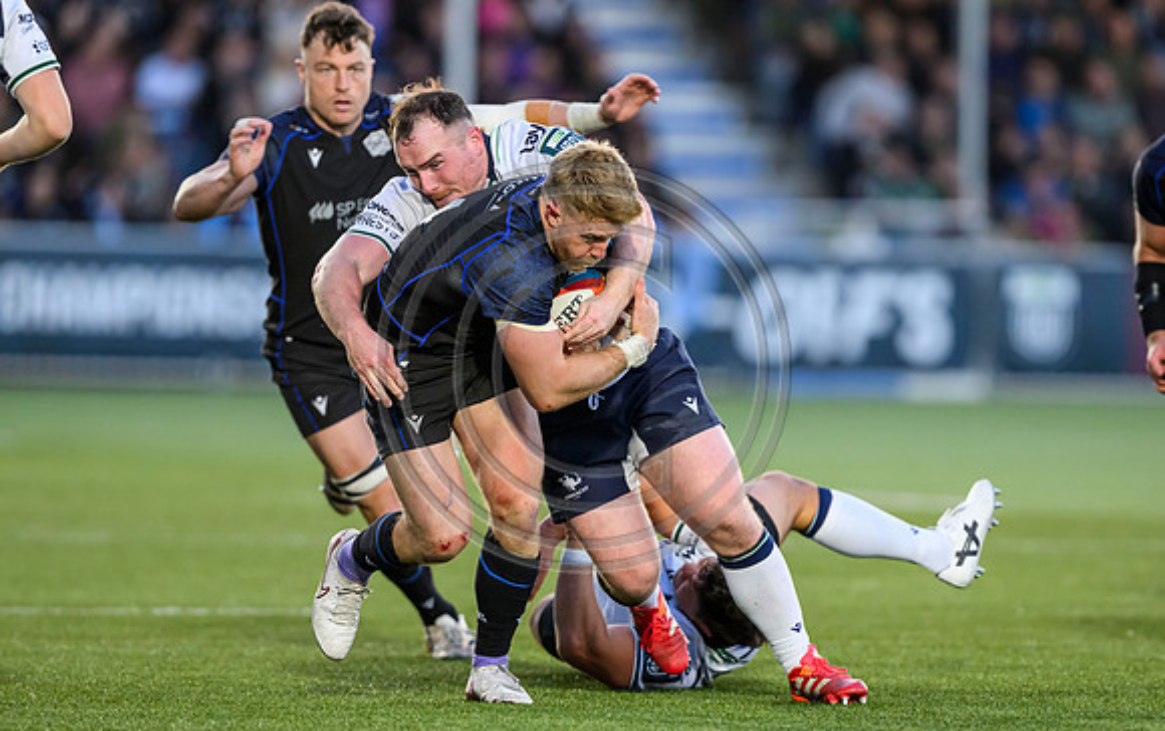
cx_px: 593
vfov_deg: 2.7
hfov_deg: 4.3
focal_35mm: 493
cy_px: 470
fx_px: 15656
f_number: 3.5
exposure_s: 1/2500
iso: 4000
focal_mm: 400
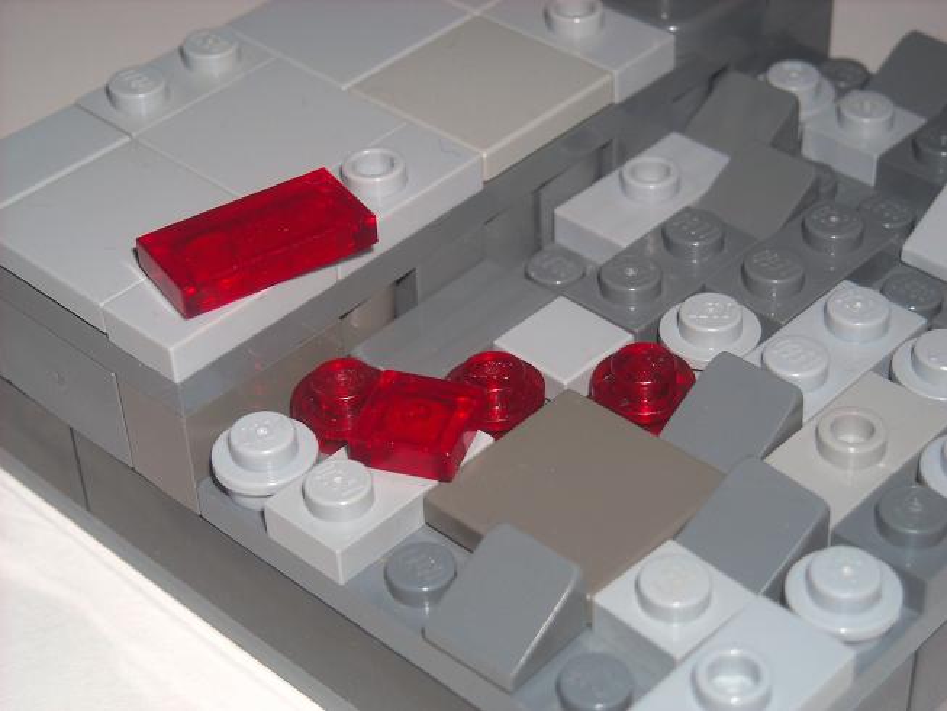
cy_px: 356
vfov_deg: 17.6
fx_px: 2298
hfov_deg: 23.3
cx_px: 474
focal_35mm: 84
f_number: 8.2
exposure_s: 1/125
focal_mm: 13.73
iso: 64
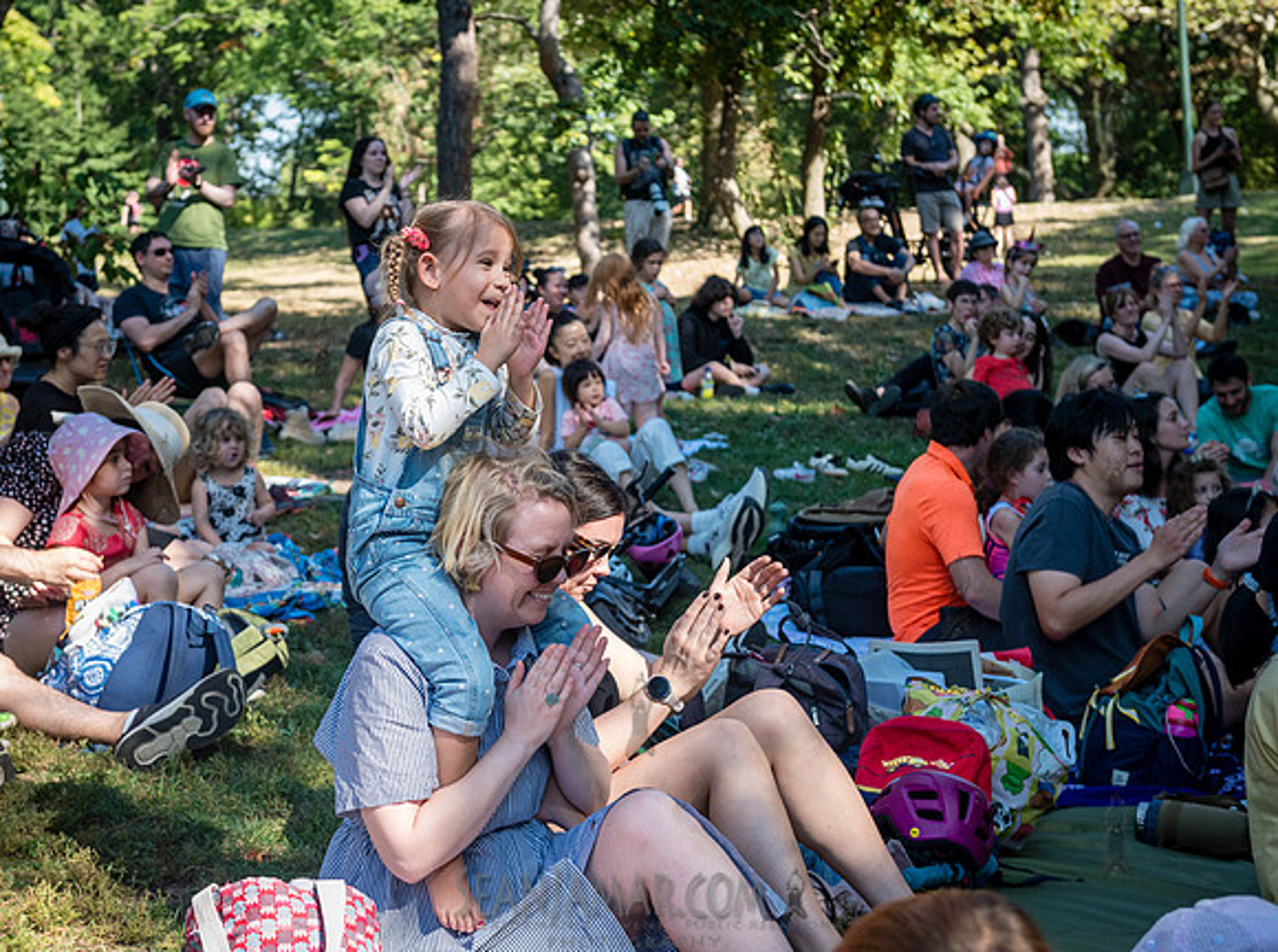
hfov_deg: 31.2
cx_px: 472
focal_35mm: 62
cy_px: 415
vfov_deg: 23.6
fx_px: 2278
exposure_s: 1/1250
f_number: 4.5
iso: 1000
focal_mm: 50
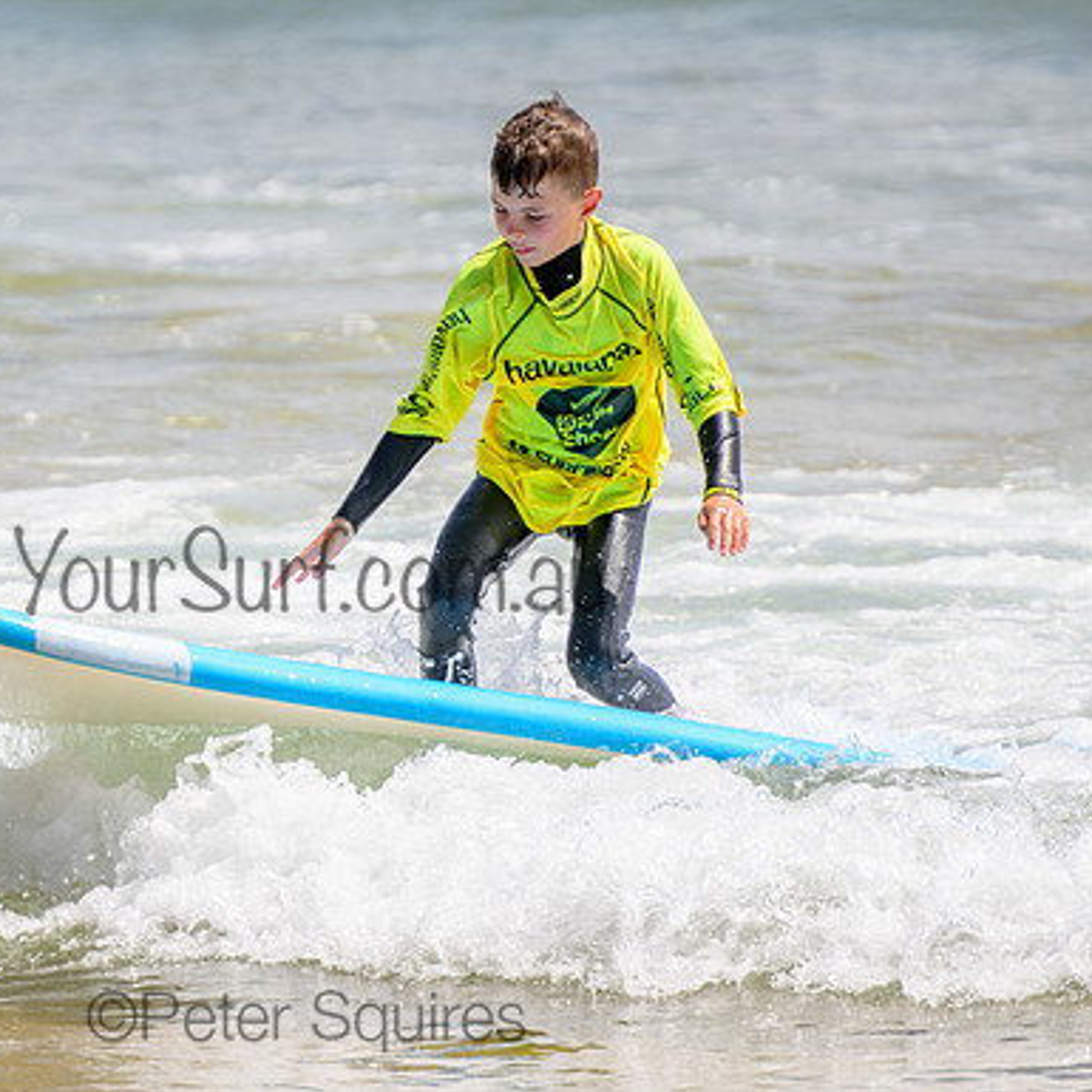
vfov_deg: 2.5
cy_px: 470
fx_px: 25162
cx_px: 168
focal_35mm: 705
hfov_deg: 2.5
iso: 280
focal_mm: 400
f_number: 5.6
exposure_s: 1/2000
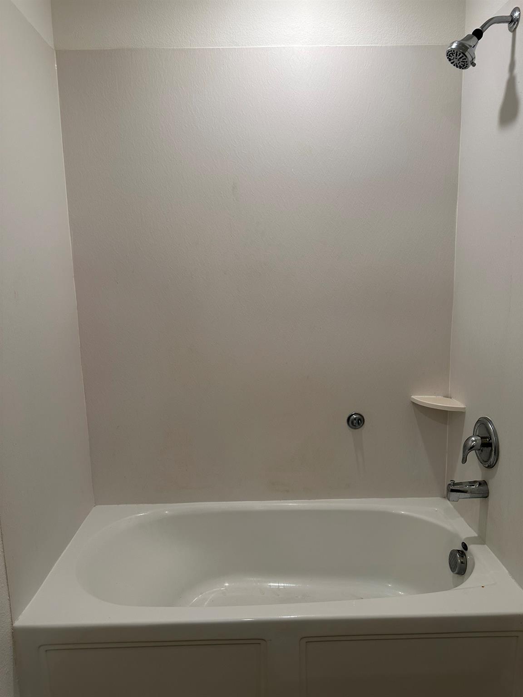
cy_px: 348
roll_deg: +0.2
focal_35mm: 24
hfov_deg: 56.8
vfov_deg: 71.6
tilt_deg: -8.6
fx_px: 483
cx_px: 262
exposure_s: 1/120
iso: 100
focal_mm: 6.86
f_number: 1.78
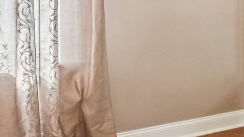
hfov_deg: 27.4
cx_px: 212
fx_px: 485
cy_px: -11
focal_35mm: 75
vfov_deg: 15.7
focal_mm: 16
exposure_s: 1/30
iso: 2500
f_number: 8
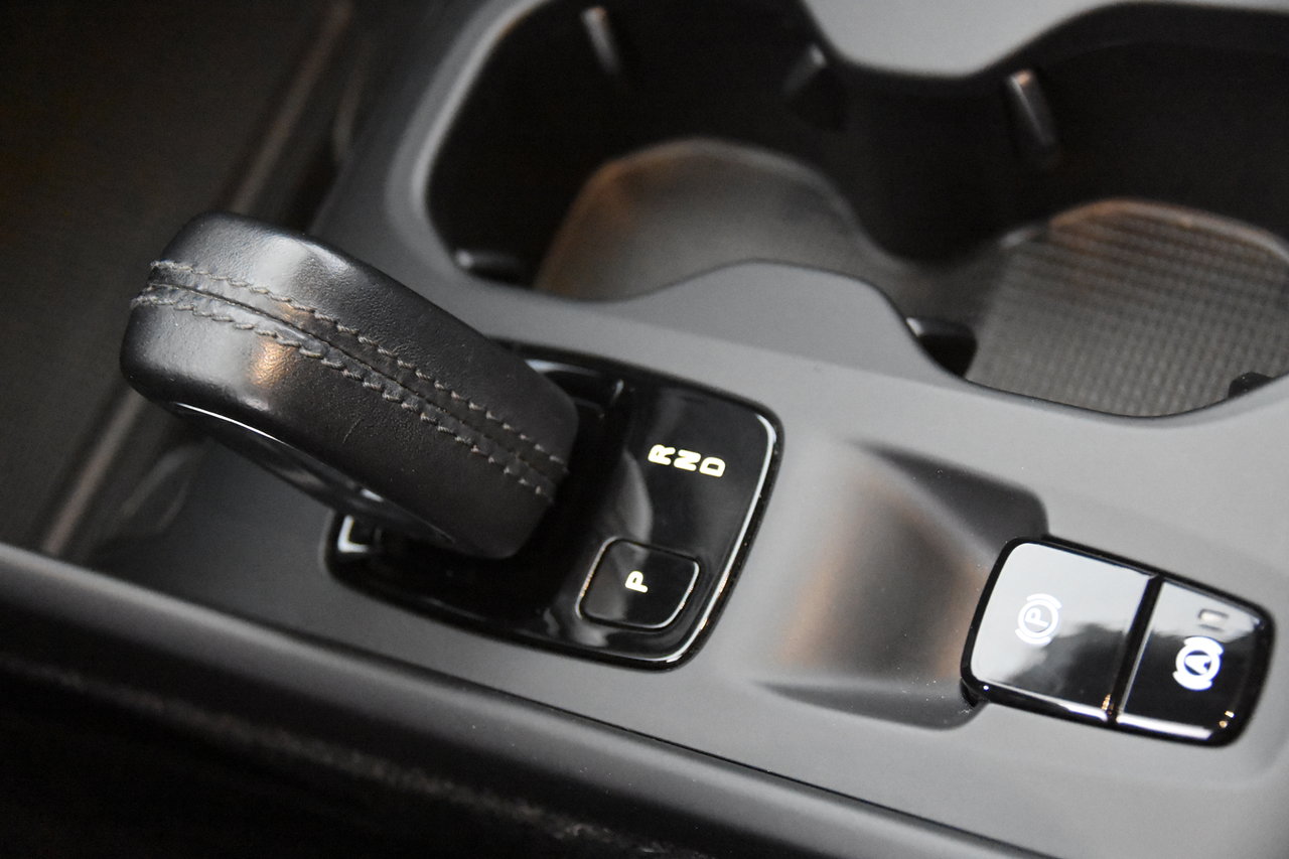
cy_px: 430
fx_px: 2041
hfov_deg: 35.1
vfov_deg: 23.8
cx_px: 644
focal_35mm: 57
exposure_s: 1/40
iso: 12800
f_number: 3.5
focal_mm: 38
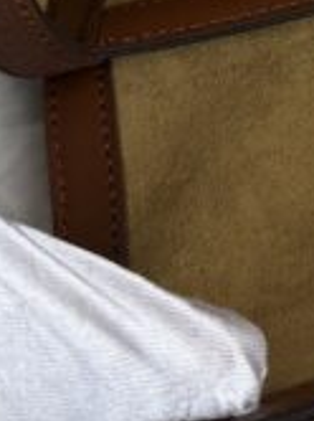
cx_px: 463
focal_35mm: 116
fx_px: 1407
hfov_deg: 12.2
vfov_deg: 16.2
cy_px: -99
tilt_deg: -54.3
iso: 64
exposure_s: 1/120
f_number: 1.78
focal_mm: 6.76
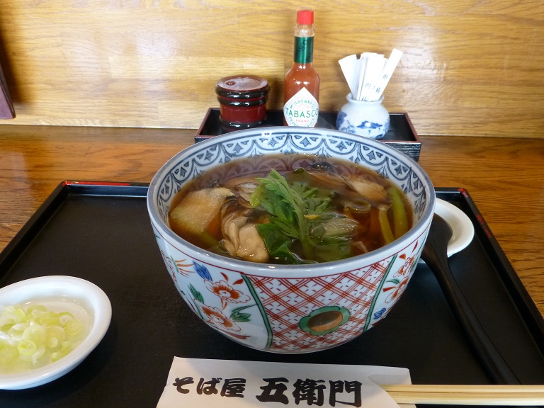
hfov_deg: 60.0
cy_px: 204
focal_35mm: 30
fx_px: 471
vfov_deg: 46.8
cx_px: 272
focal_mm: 5.4
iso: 400
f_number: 3.6
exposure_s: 1/25
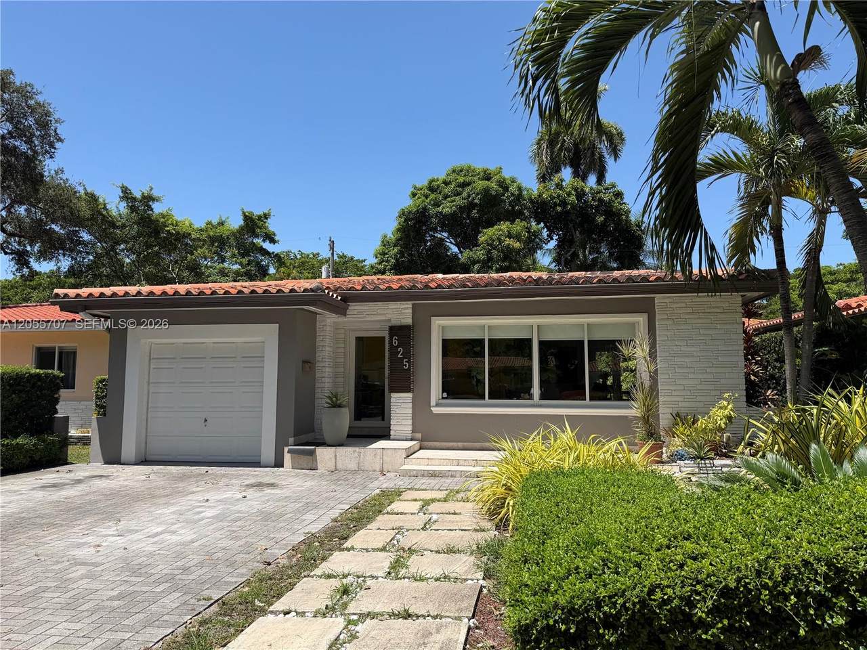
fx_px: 601
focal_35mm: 24
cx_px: 434
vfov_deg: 56.8
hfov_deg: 71.6
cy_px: 325
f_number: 1.78
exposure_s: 1/4167
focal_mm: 6.76
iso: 80
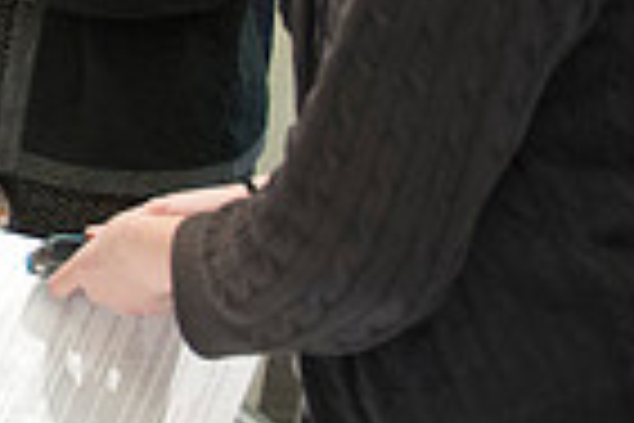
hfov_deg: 16.0
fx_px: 1884
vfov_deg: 12.3
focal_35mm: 107
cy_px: -184
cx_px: -531
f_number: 2.8
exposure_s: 1/60
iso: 2500
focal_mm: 26
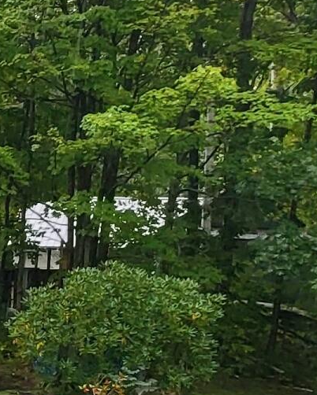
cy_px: 498
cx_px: -512
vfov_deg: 13.3
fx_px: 1641
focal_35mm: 140
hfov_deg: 9.5
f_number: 1.8
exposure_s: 1/120
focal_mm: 5
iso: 250
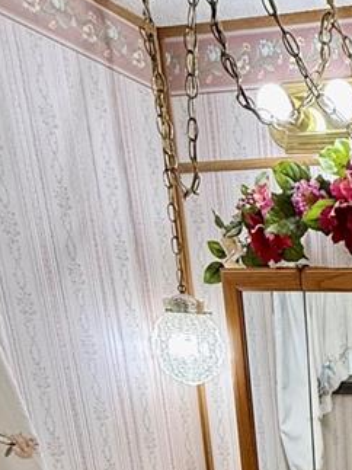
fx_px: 705
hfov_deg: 24.0
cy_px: 701
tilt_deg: -23.7
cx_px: 479
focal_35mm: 52
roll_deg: -2.3
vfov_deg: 26.7
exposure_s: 1/120
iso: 125
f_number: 2.2
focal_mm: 2.22
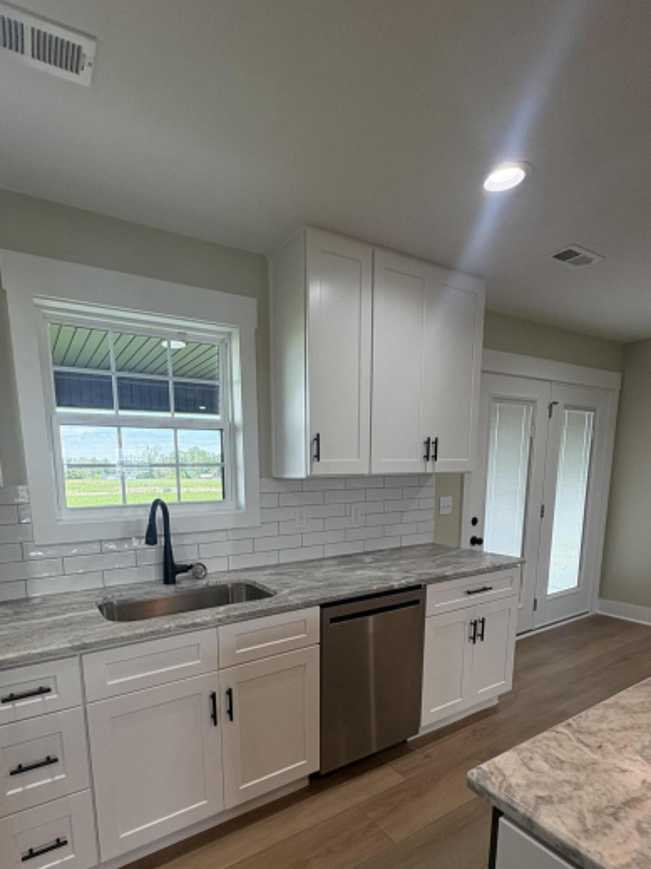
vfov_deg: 86.0
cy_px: 545
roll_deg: +0.7
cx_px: 266
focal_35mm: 18
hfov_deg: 71.0
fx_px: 452
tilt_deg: -9.9
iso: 125
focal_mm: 2.22
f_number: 2.2
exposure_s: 1/122
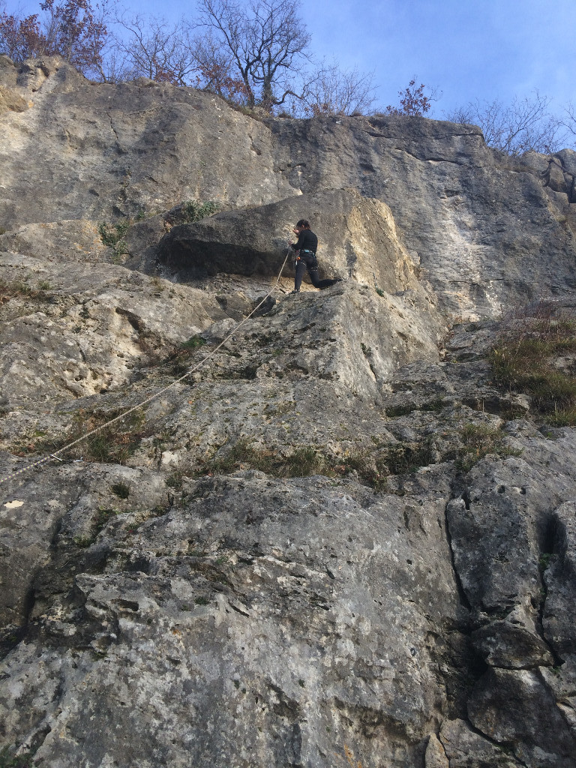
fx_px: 643
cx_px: 288
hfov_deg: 48.2
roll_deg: +1.5
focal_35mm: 29
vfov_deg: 61.7
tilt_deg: +40.9
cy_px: 384
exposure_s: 1/169
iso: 32
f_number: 2.2
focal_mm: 4.15
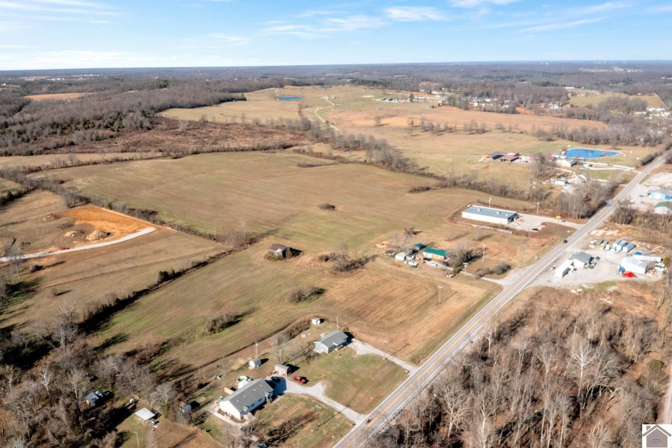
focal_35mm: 28
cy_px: 224
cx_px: 336
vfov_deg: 46.4
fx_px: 523
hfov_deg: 65.5
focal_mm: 10.26
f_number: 8
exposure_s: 1/400
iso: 800
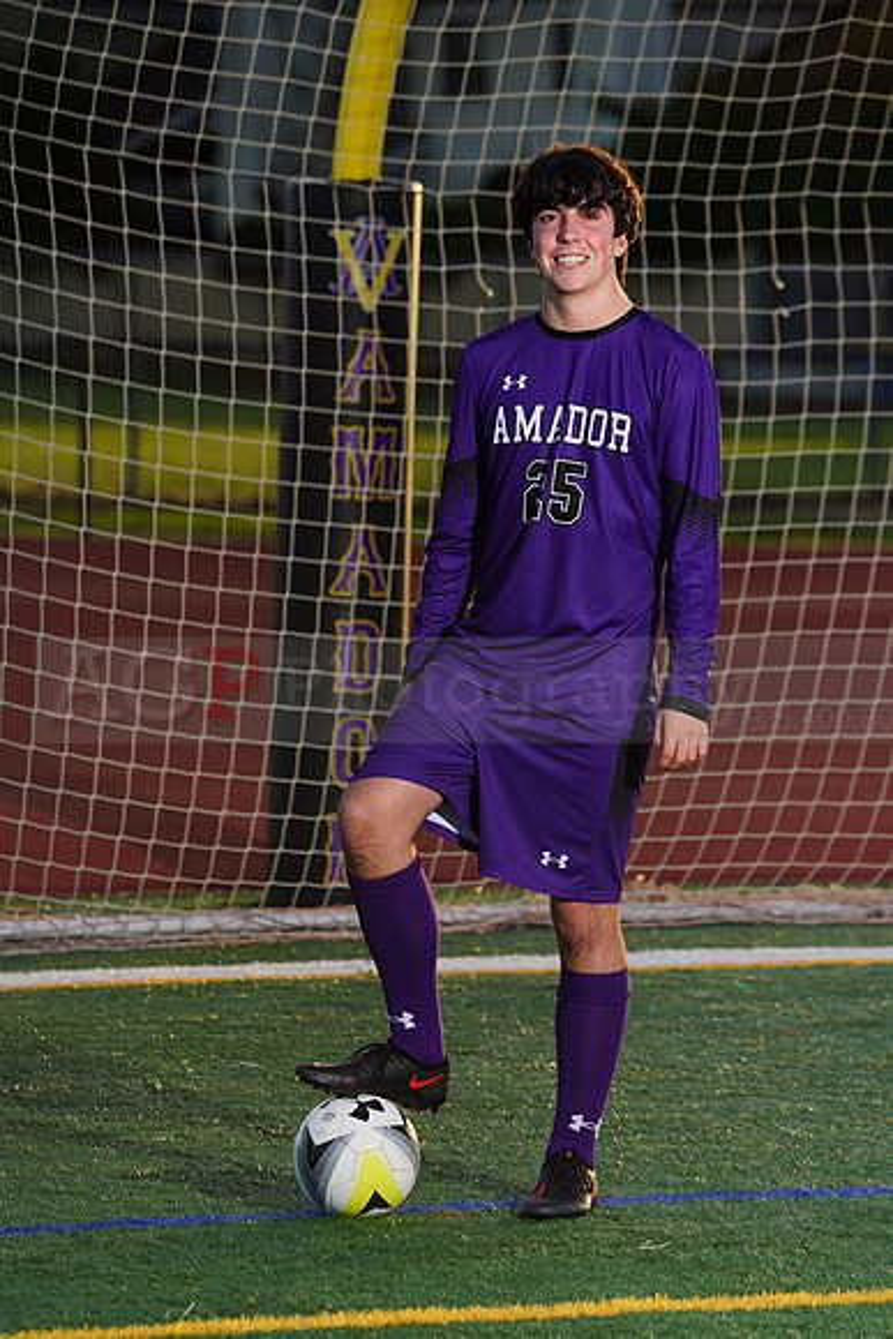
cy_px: 670
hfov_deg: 5.5
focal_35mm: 250
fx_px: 9296
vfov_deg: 8.2
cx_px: 446
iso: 100
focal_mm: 250
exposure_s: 1/200
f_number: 7.1
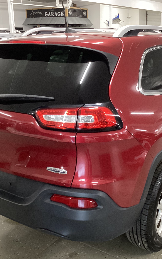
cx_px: 98
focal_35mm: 44
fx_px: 311
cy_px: 129
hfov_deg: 29.1
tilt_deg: -17.6
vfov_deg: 45.3
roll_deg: +0.3
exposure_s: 1/33
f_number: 2.4
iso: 320
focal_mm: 3.3
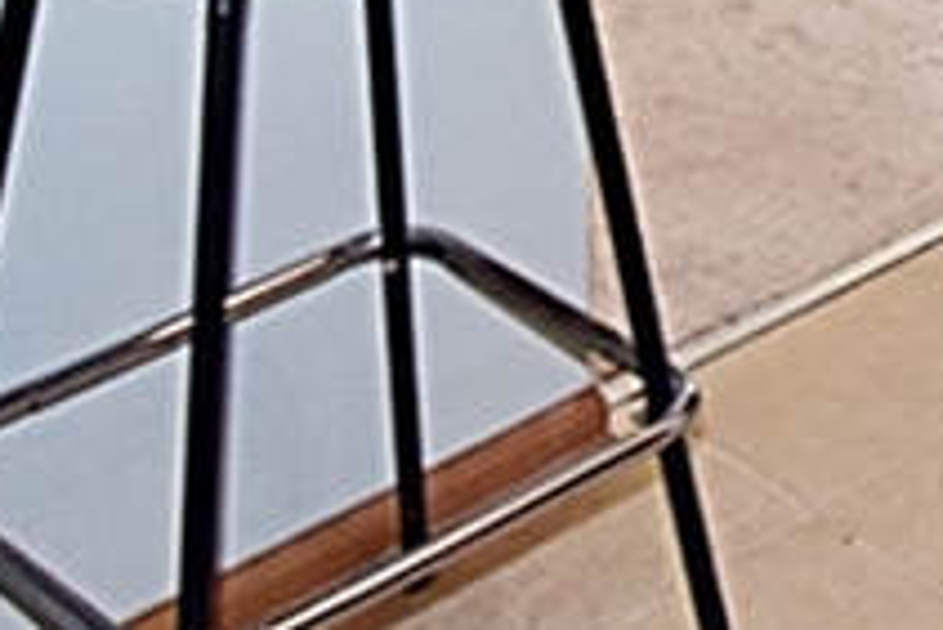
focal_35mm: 115
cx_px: 1698
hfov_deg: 15.3
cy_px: -1403
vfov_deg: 9.0
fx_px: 3014
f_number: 4.8
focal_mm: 10
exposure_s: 1/90
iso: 800
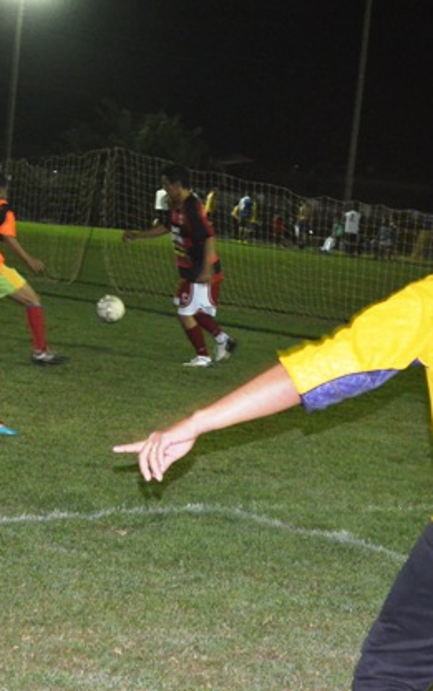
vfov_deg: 16.2
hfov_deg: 10.2
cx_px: 90
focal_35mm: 129
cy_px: 350
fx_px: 2429
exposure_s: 1/60
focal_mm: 55
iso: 3200
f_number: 5.6
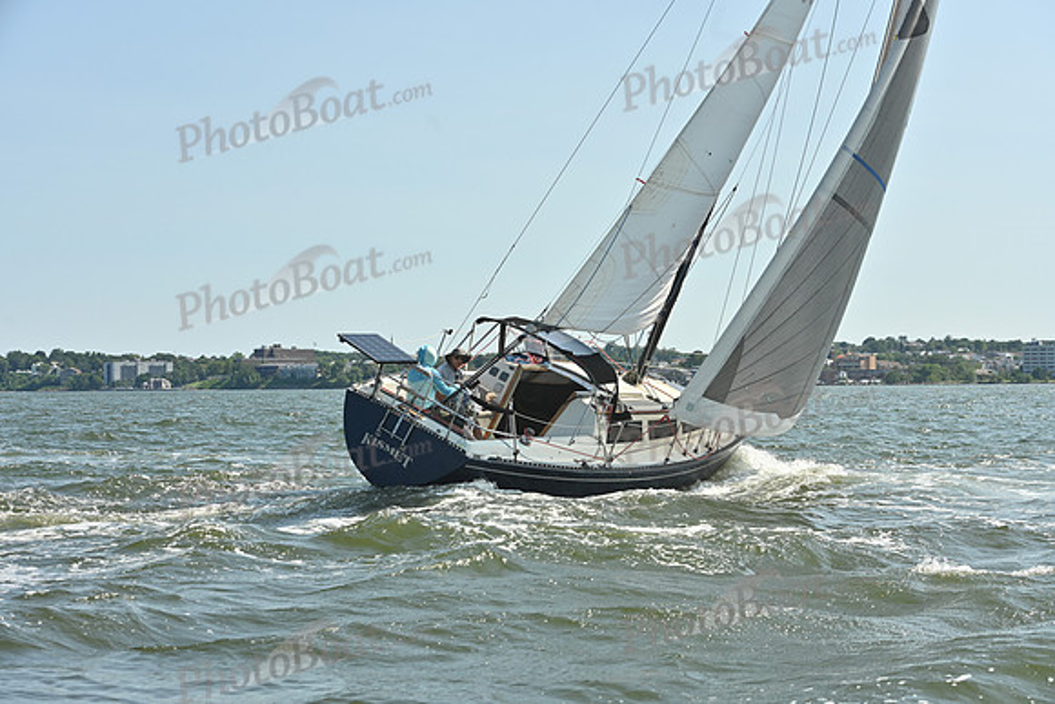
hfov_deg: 28.8
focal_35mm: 70
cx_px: 528
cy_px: 352
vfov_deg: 19.5
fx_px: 2052
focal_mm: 70
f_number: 8
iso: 320
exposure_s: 1/1250
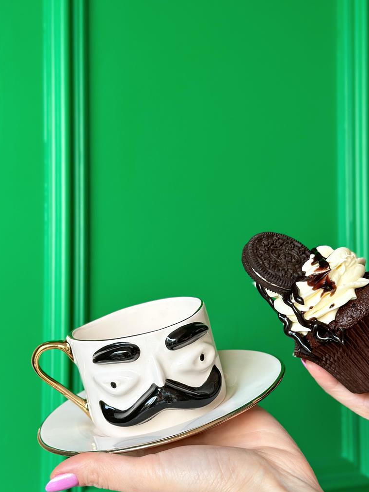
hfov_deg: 25.2
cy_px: 281
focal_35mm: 58
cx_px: 212
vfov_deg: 33.2
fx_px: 825
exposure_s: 1/100
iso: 64
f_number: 1.8
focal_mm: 6.86
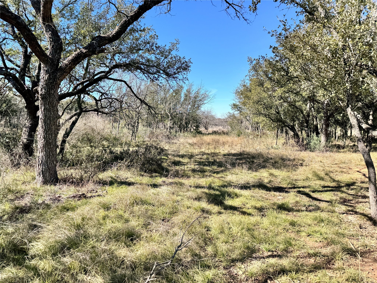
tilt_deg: +0.9
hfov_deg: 71.6
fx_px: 261
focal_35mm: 24
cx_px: 188
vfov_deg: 56.8
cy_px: 142
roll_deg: +0.8
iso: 80
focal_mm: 6.86
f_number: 1.78
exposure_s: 1/2331
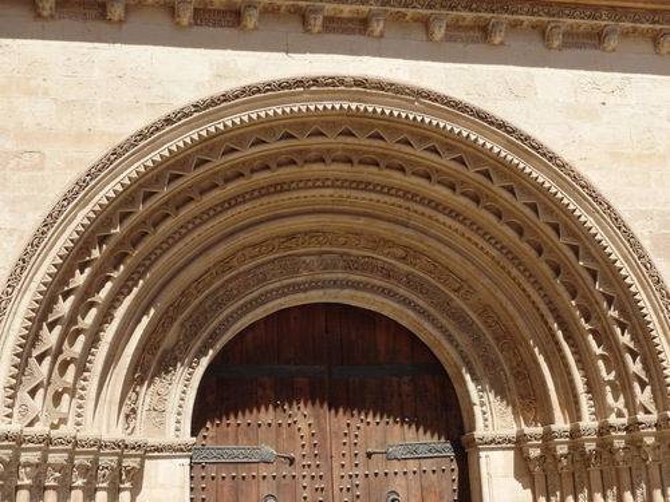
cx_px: 335
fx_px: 948
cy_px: 251
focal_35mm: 49
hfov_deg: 38.9
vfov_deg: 29.7
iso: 125
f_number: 4.9
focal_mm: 8.8
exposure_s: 1/640
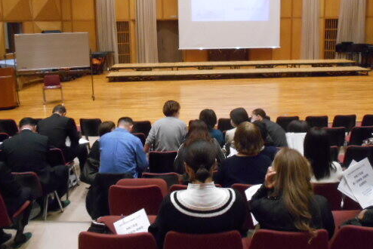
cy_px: 81
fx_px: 363
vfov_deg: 37.5
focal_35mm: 35
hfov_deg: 54.3
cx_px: 210
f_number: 3.2
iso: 800
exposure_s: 1/125
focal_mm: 4.6
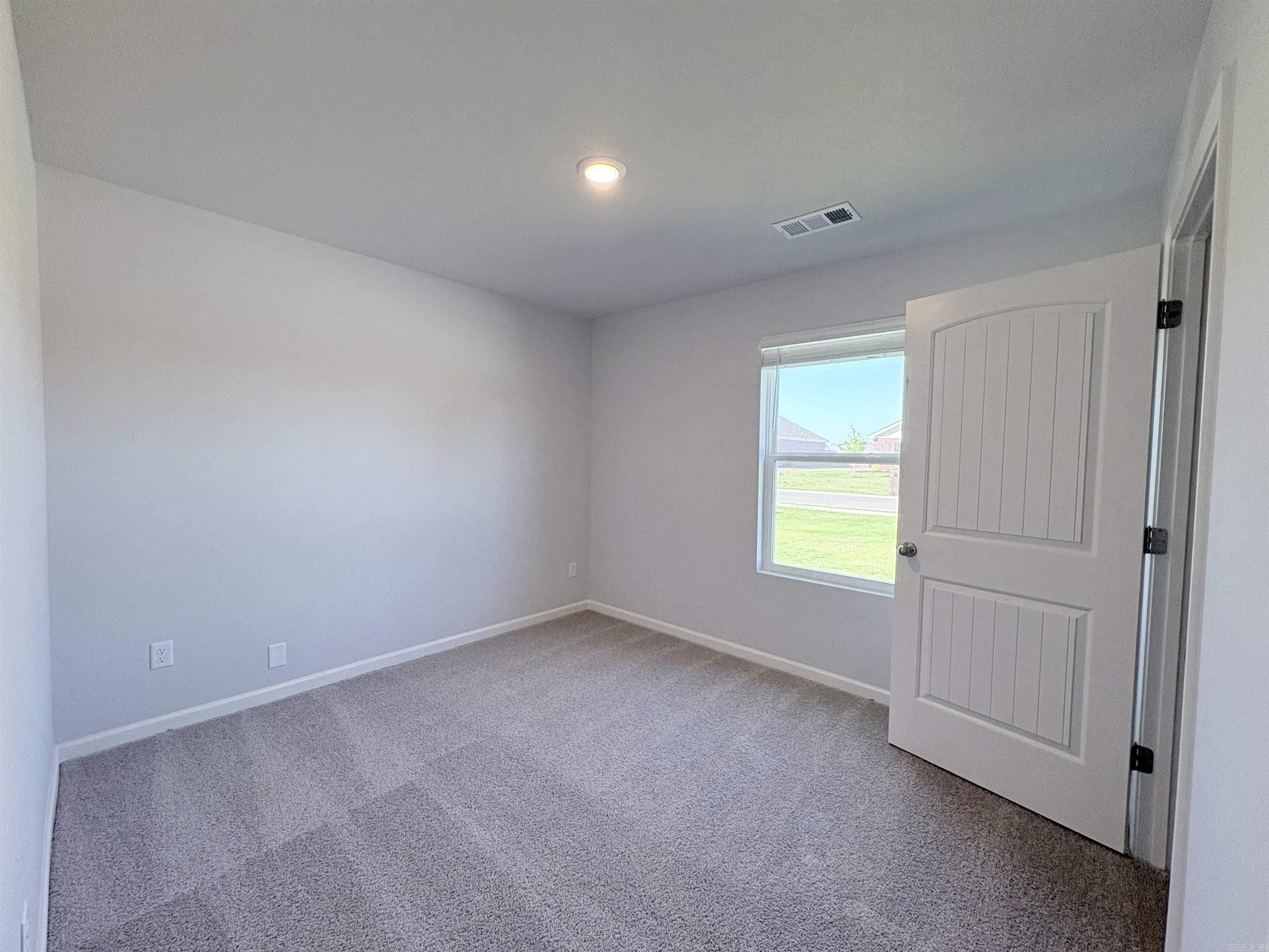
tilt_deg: -1.9
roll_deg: -1.0
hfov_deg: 102.1
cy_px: 476
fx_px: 513
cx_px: 634
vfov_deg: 85.7
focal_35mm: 14
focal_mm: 2.22
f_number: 2.2
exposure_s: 1/120
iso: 160
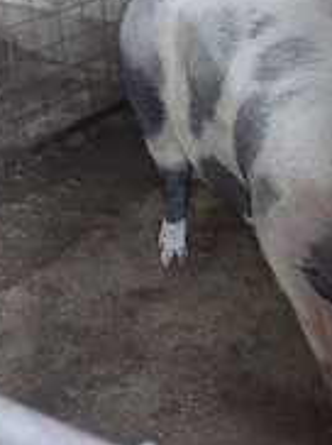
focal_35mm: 55
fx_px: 705
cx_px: 330
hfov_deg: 25.3
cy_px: 120
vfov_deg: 34.4
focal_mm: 5.23
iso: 400
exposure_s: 1/33.3
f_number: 1.8
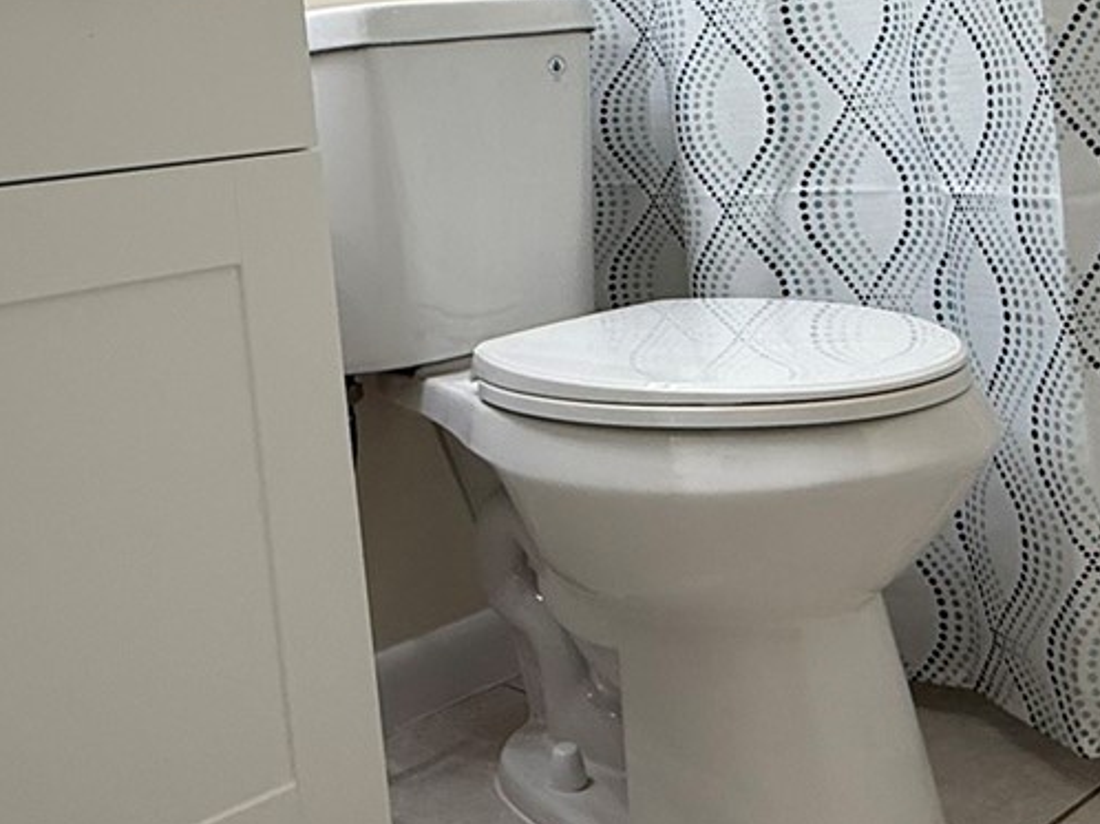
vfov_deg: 30.9
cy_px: 110
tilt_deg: -0.1
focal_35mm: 45
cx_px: 559
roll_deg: +6.4
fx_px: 1429
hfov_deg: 42.1
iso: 160
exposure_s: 1/120
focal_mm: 2.22
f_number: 2.2
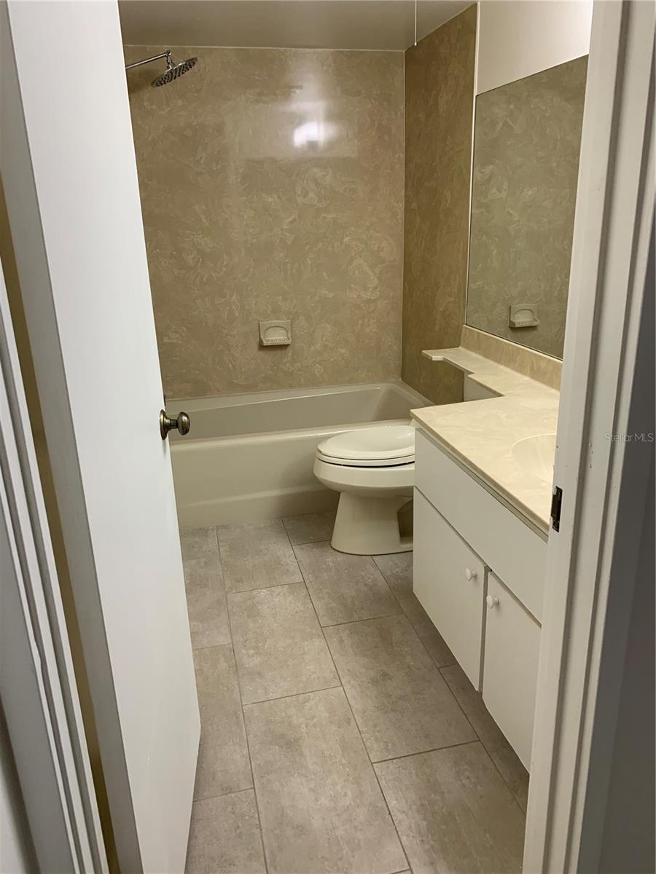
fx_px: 657
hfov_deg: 53.1
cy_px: 437
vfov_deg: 67.3
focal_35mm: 26
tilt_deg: -17.6
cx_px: 328
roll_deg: +2.1
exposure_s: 1/60
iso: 100
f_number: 1.8
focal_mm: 4.25
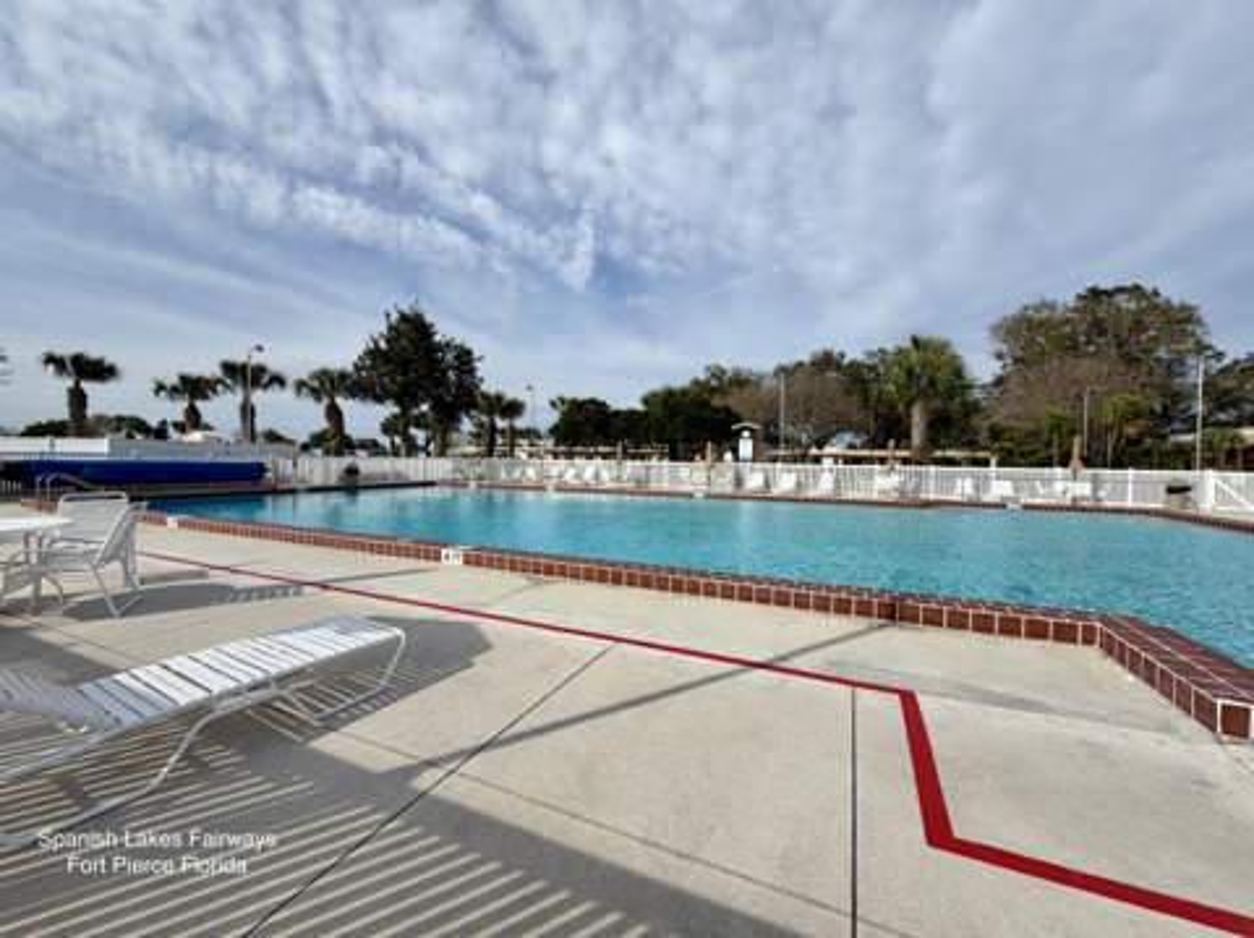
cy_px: 469
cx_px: 627
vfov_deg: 85.6
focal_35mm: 14
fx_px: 507
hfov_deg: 102.1
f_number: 2.2
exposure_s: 1/1656
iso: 20
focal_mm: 2.22
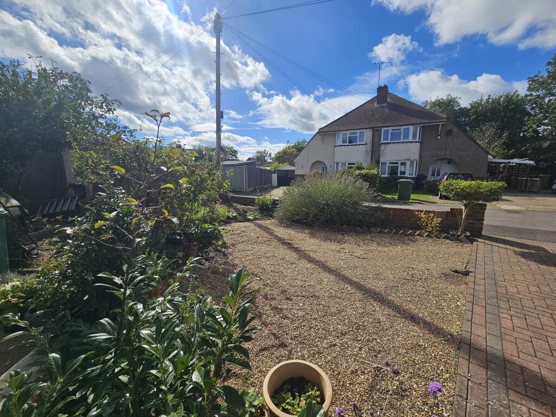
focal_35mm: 13
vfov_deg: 89.9
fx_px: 209
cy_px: 208
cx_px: 278
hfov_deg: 106.2
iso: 50
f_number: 2.2
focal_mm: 2.2
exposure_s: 1/4444
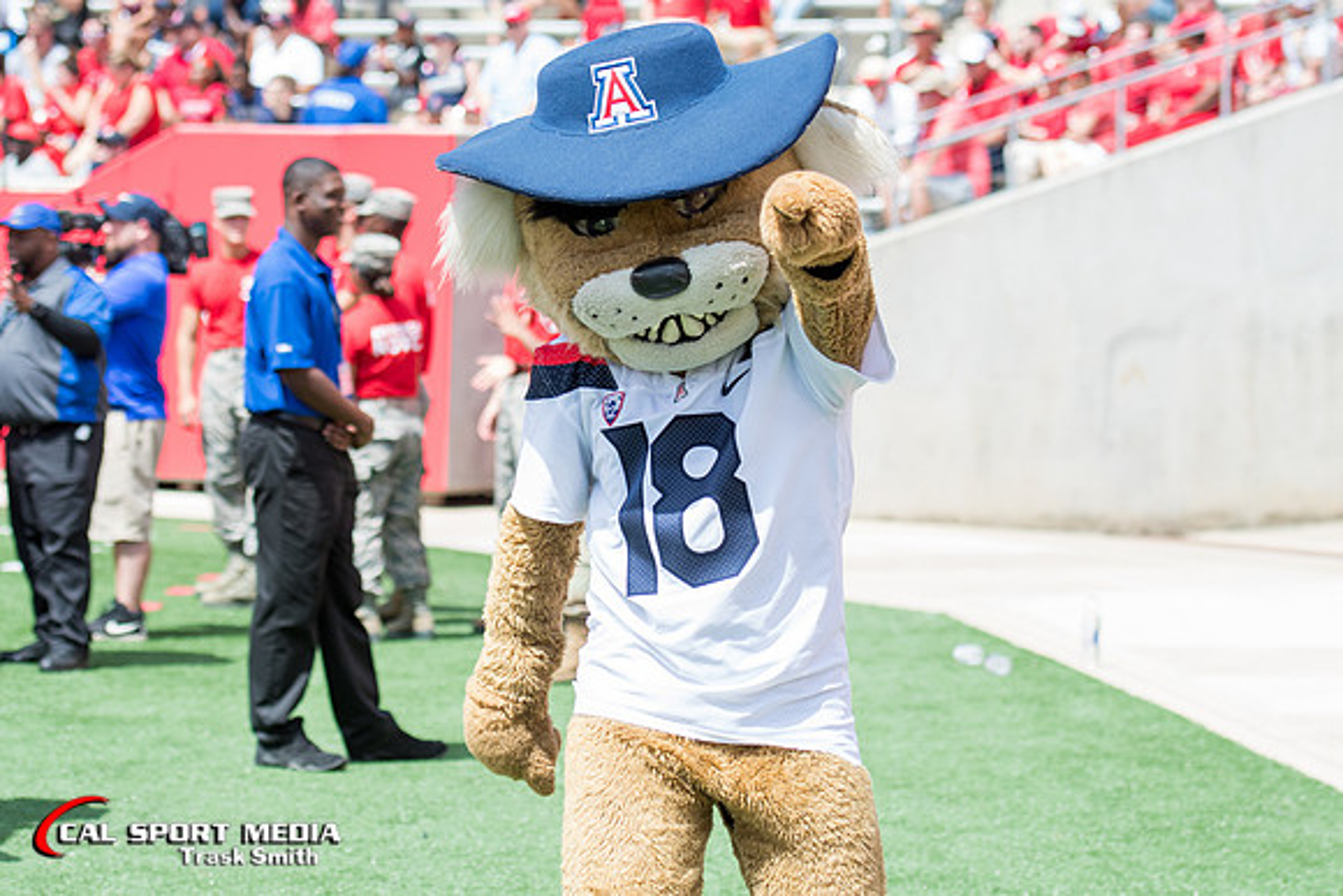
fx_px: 4847
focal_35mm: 130
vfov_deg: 10.6
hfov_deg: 15.8
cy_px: 393
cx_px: 655
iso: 250
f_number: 4
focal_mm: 75
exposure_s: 1/1250
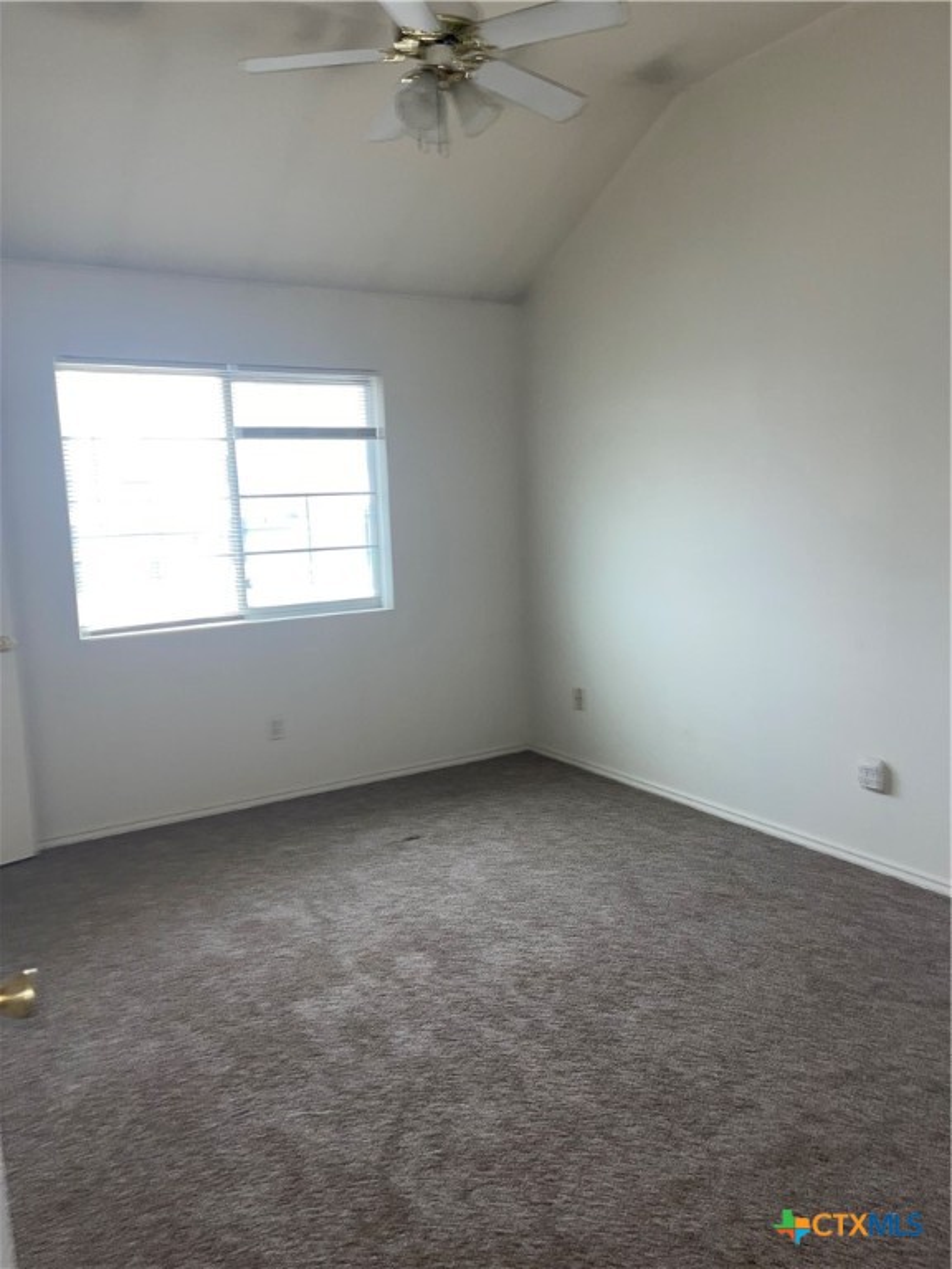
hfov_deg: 53.1
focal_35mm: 26
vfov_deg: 67.3
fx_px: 953
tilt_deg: -8.2
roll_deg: +1.9
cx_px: 476
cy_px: 634
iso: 50
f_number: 1.6
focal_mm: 5.1
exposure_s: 1/14
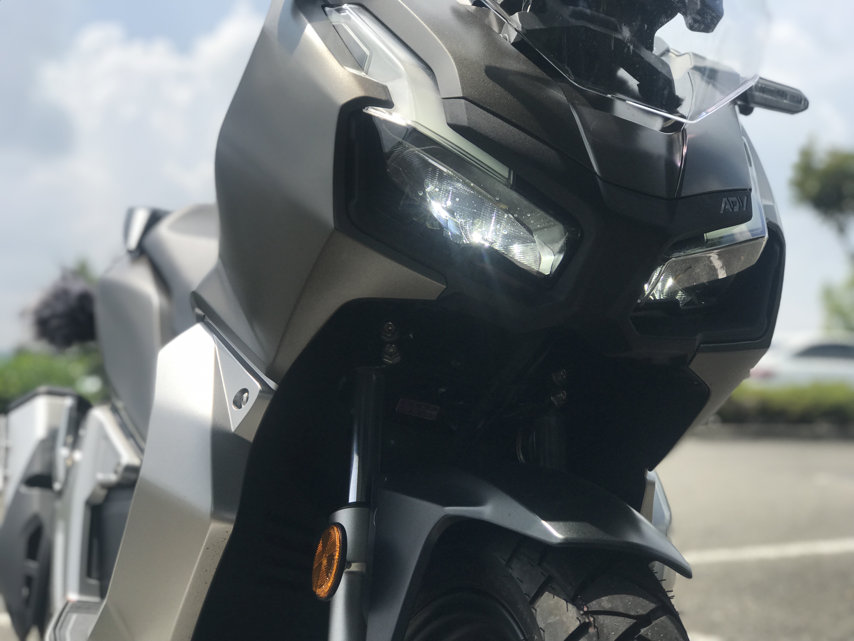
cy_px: 320
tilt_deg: +4.6
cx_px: 427
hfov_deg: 33.8
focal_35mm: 57
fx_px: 1406
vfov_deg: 25.7
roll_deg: +1.8
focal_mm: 6.6
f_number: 2.8
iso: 20
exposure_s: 1/1100
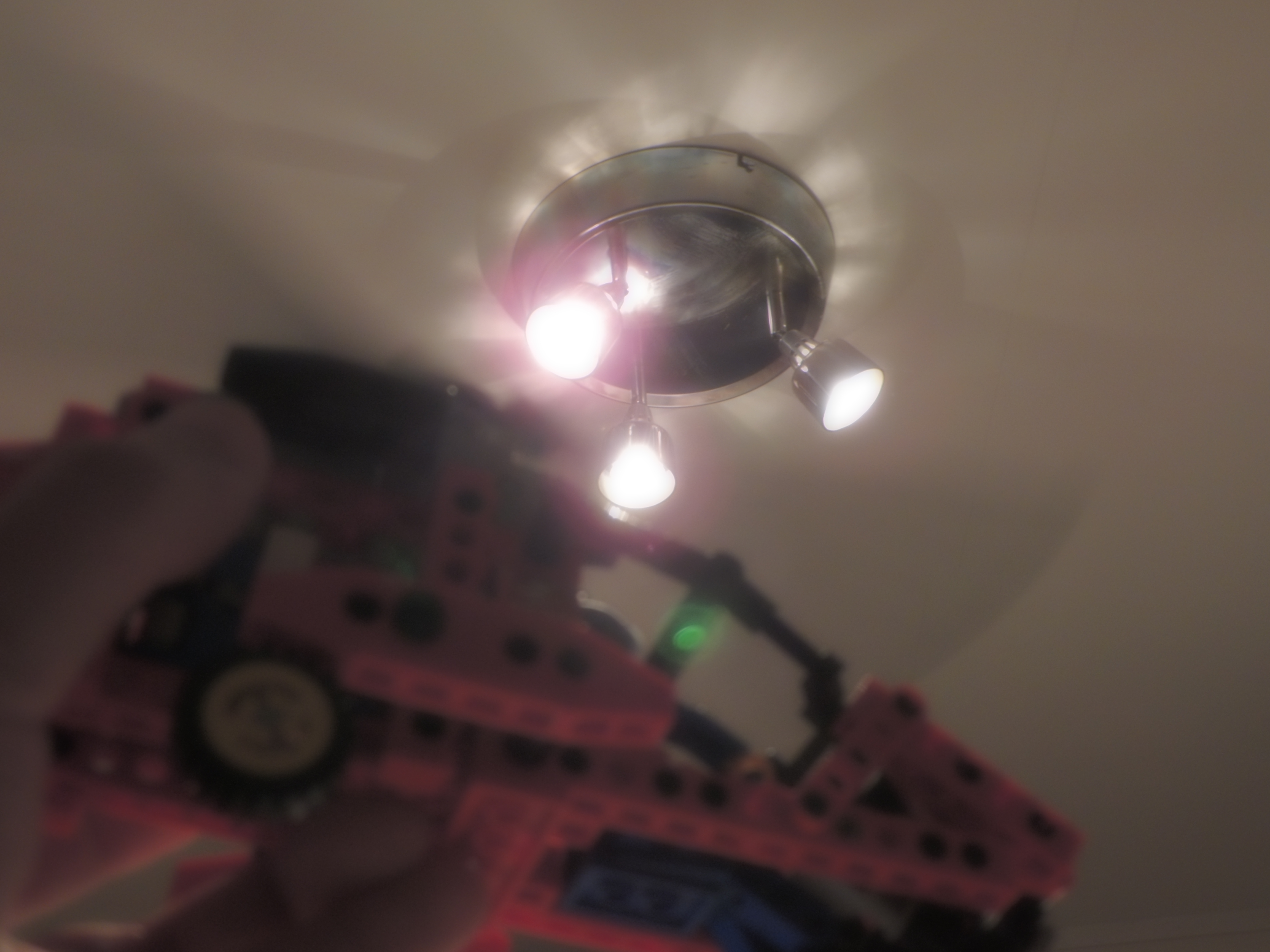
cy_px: 476
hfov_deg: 43.9
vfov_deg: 33.6
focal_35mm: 43
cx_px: 635
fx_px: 1578
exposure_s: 1/15
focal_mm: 7.6
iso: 400
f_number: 3.4
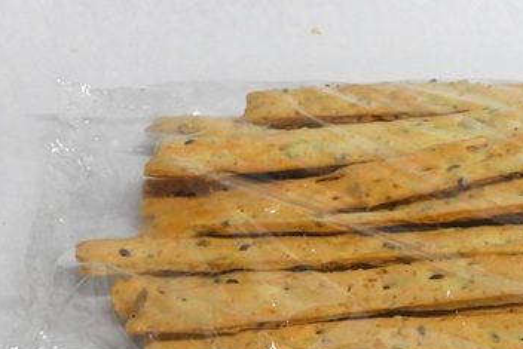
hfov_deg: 23.5
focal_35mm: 85
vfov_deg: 16.0
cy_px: 270
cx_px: 435
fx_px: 1235
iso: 400
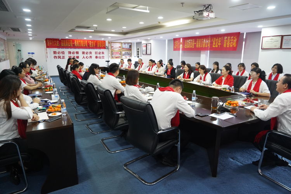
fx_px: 194
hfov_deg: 73.7
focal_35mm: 24
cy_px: 97
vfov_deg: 53.1
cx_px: 146
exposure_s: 1/160
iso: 2500
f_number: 4
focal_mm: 24
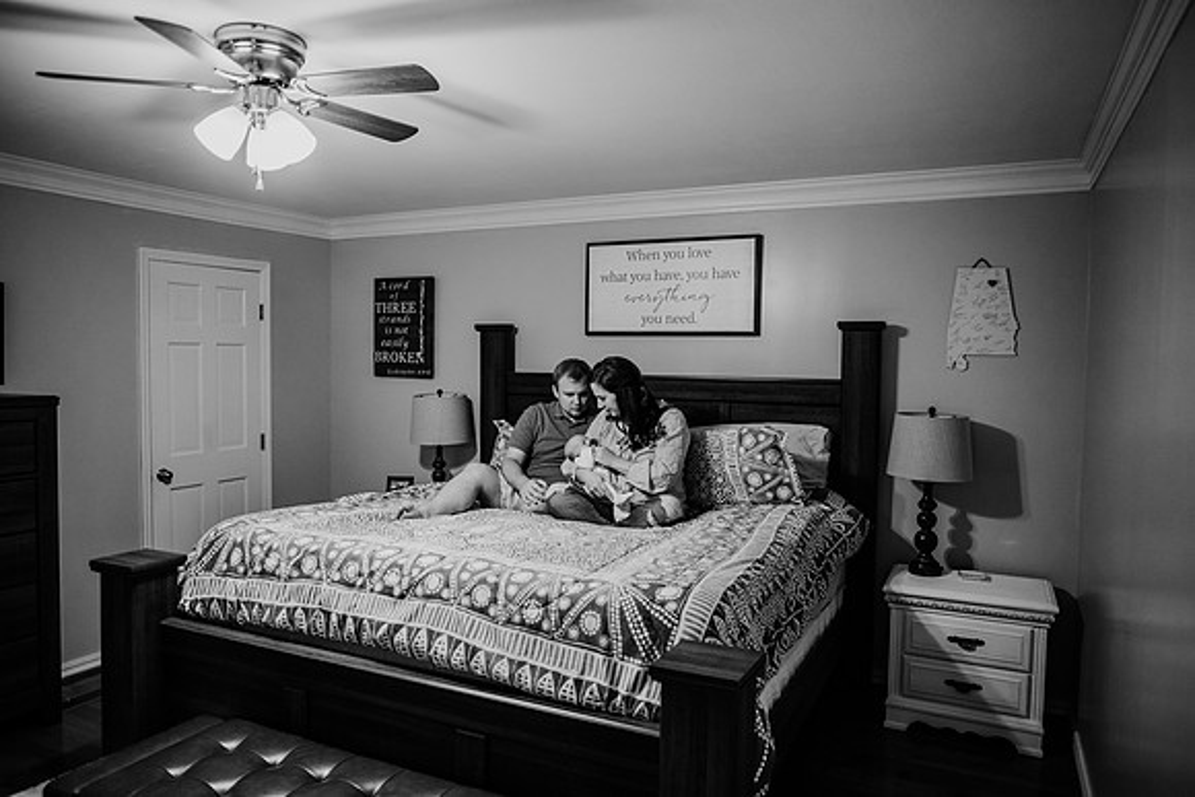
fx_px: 797
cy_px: 398
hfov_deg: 73.7
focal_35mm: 24
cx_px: 598
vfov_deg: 53.2
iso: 800
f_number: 2.2
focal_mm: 24
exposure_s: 1/160
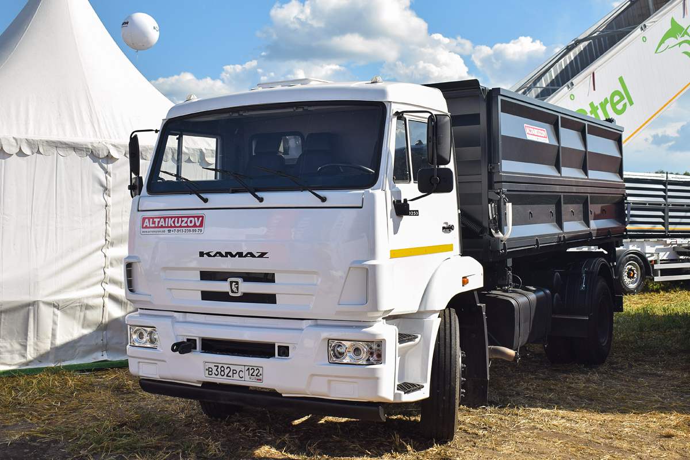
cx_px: 345
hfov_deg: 49.6
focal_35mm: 39
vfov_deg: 34.2
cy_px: 230
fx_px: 747
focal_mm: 26
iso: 100
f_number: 5.6
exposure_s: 1/500
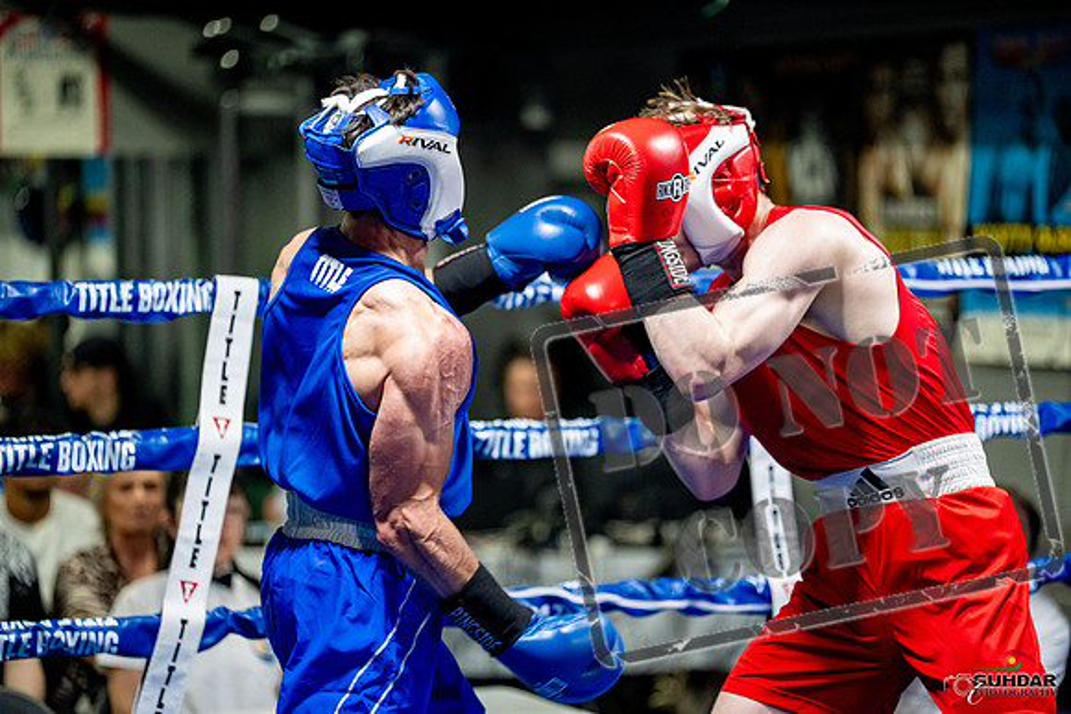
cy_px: 357
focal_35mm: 123
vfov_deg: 11.2
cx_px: 536
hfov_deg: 16.6
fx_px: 3660
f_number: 2
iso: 3200
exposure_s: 1/1000
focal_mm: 123
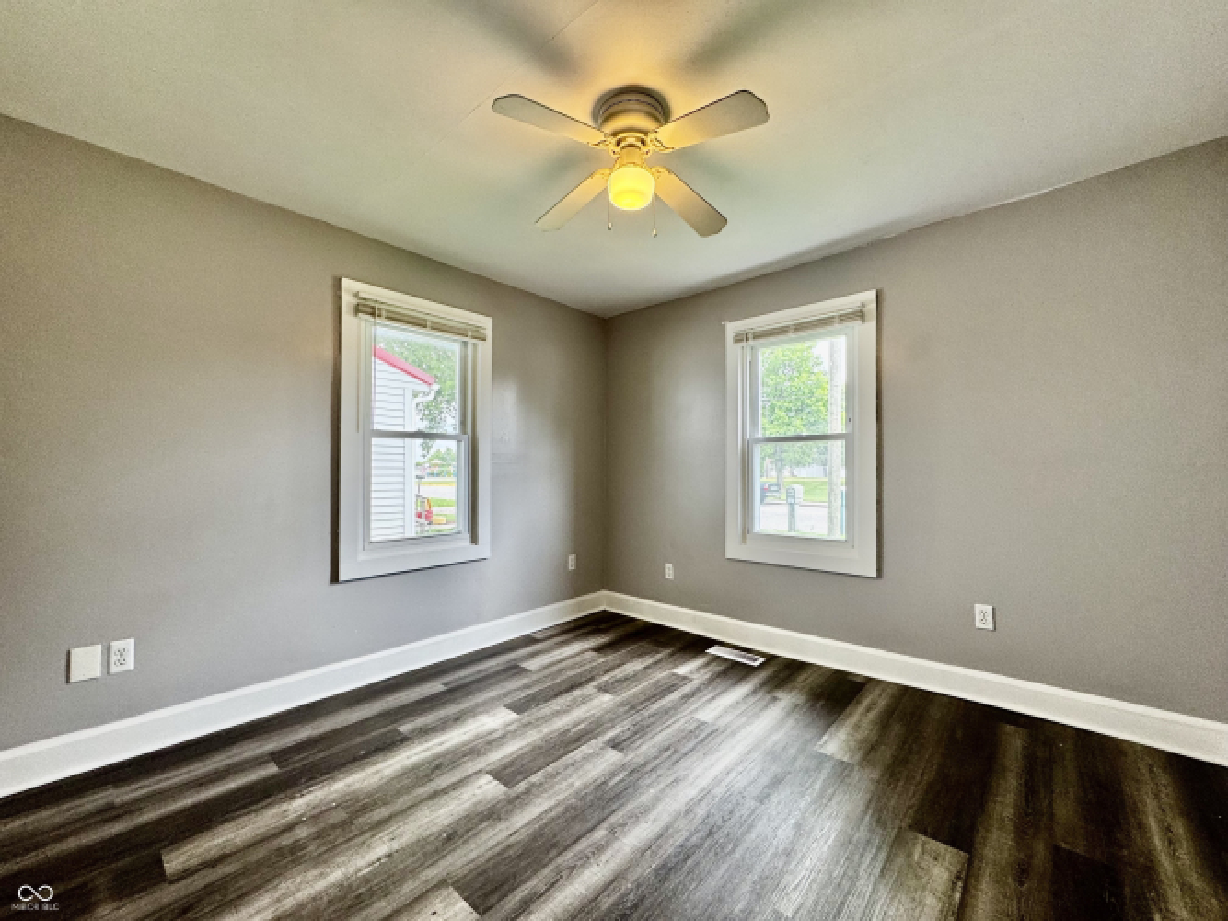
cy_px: 460
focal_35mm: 14
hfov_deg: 102.1
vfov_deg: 85.7
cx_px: 614
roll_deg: +0.2
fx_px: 497
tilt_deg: +1.1
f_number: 2.2
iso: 100
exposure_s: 1/120
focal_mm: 2.22
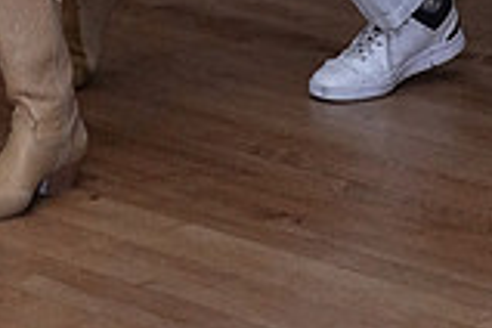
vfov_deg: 6.5
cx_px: 240
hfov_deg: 10.2
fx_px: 2747
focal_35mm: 201
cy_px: -455
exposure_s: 1/200
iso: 5000
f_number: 6.3
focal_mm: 37
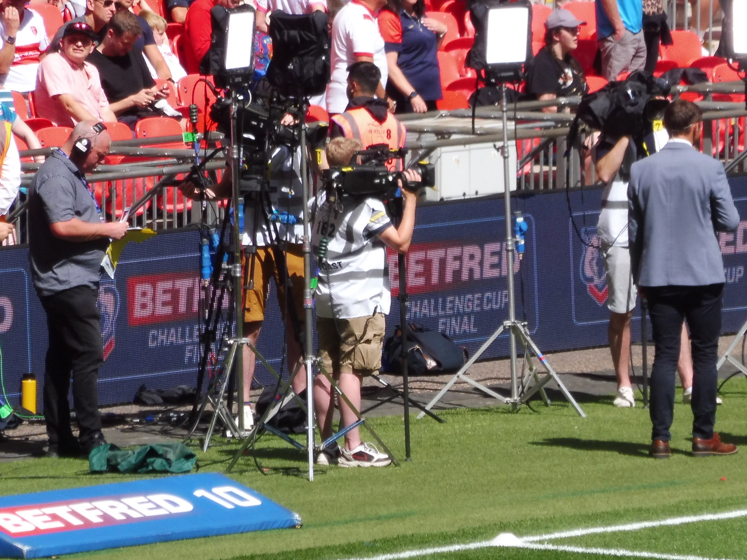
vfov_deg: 2.2
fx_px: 14502
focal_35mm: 672
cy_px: 131
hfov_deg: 3.0
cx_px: 461
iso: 100
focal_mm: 65
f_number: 6.3
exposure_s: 1/400
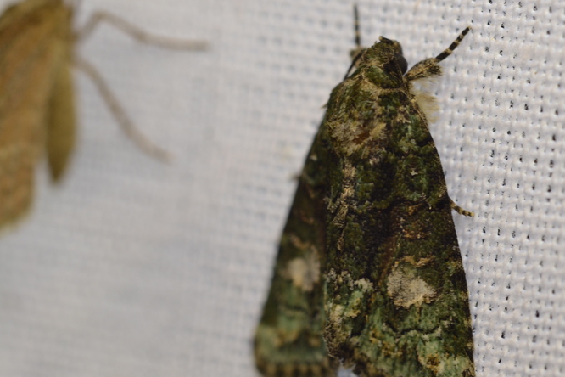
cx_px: 391
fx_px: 6273
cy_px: 205
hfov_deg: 5.2
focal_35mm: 400
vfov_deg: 3.4
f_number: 5.6
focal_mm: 185
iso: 400
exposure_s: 1/125
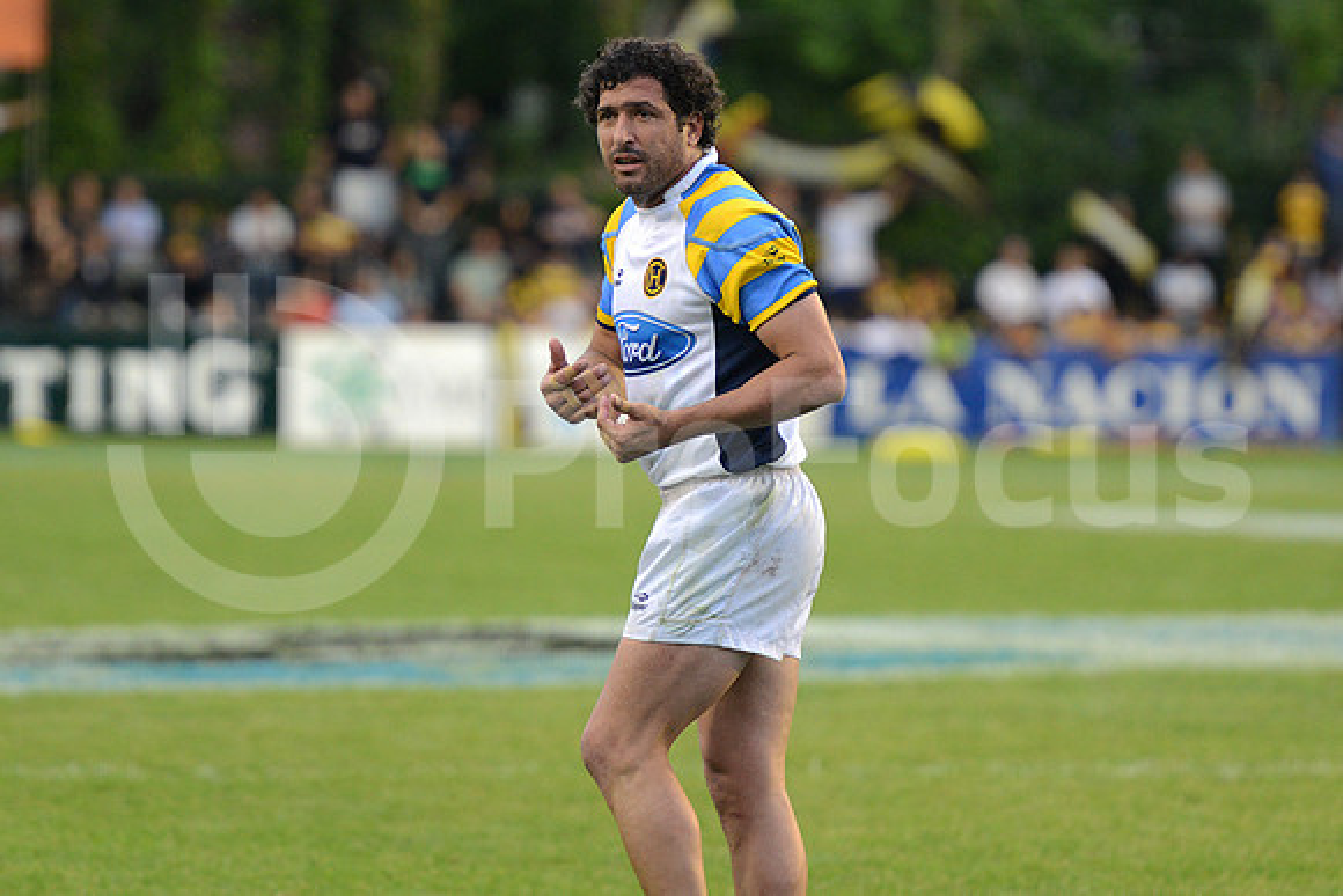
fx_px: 10074
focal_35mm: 270
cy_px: 448
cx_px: 672
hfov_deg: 7.6
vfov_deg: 5.1
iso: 2000
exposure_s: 1/500
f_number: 4
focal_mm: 270
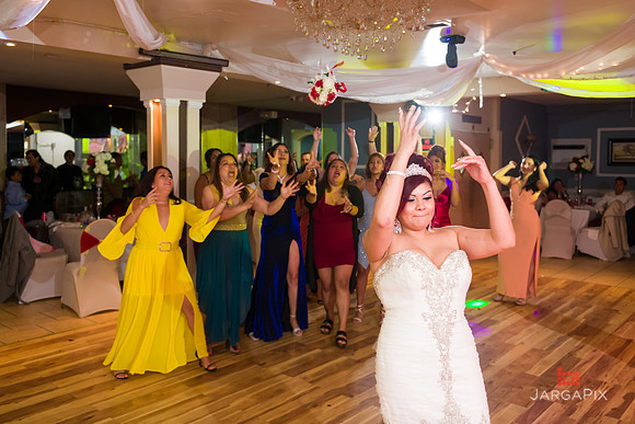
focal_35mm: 33
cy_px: 176
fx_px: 578
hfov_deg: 57.6
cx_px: 318
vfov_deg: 40.2
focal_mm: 28
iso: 1250
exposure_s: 1/125
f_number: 3.2
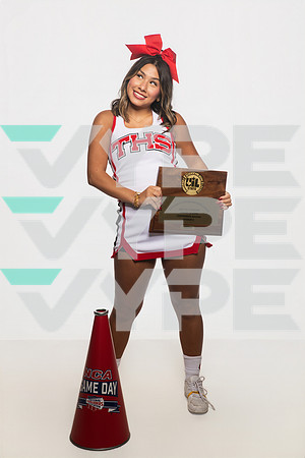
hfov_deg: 22.6
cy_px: 229
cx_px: 152
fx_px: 762
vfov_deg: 33.4
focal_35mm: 60
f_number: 6.3
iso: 500
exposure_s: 1/200
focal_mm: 60
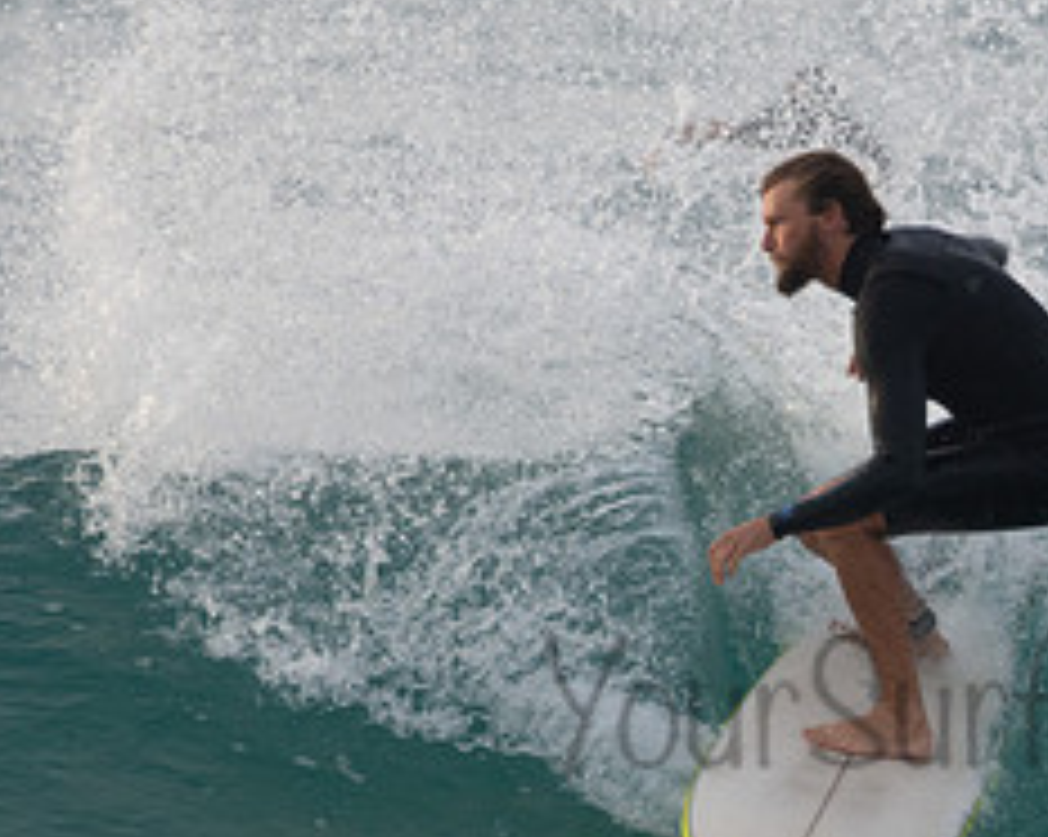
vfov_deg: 1.2
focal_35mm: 1264
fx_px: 39172
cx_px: 1008
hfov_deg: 1.5
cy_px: 664
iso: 720
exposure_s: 1/1600
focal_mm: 360
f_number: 5.6
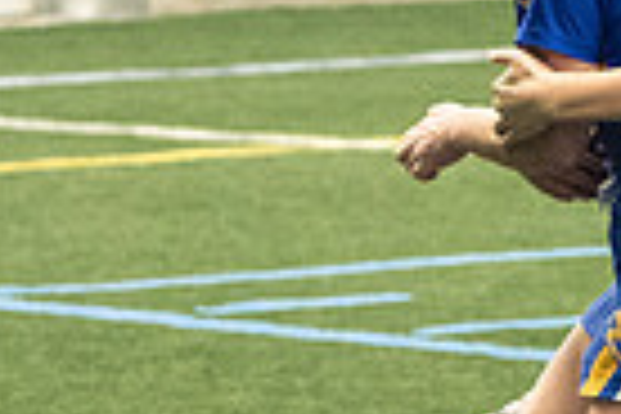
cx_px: 598
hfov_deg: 4.7
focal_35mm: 441
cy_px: 153
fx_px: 7607
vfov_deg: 3.1
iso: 10000
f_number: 2.8
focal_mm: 70
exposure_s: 1/500
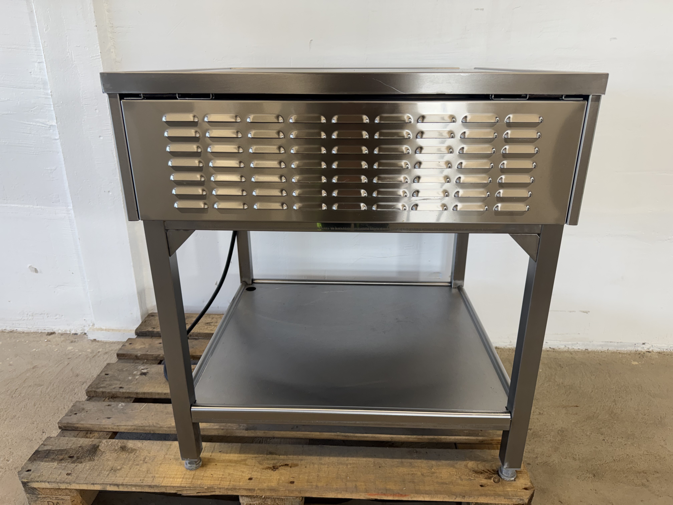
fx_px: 467
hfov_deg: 71.6
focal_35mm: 24
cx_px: 336
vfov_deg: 56.8
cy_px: 252
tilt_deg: -21.3
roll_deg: -0.6
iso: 80
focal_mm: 6.76
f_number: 1.78
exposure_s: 1/100
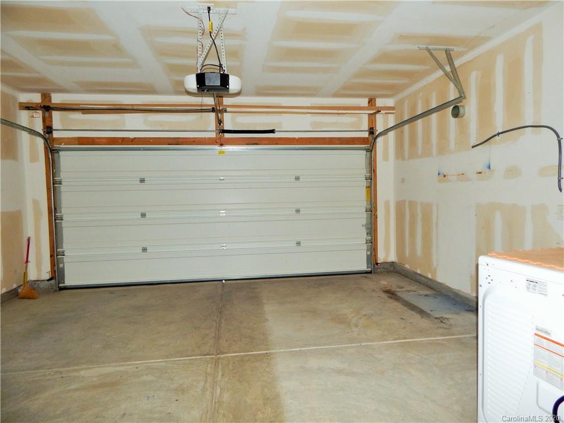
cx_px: 282
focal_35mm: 22
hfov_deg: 76.4
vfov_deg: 61.1
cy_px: 212
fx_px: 358
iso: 200
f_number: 3
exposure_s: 1/30
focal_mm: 4
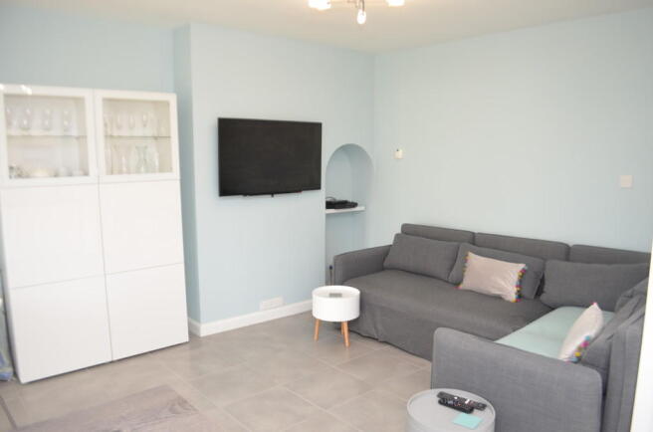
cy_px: 216
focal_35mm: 27
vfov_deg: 47.7
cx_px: 326
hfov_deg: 67.5
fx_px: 489
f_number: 4
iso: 900
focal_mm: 18
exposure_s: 1/60
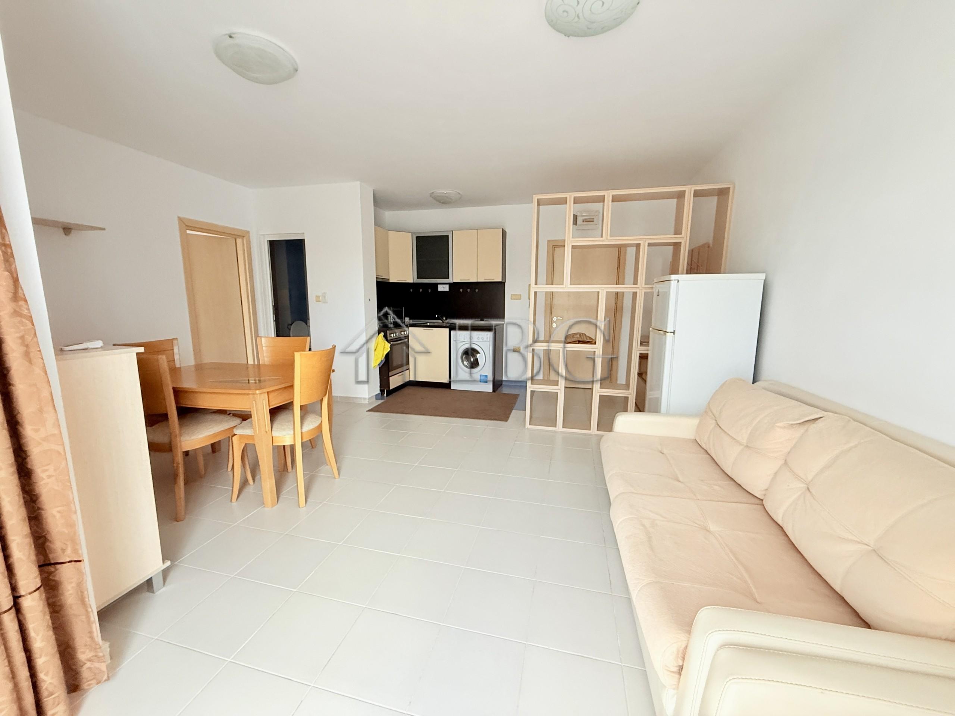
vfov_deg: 85.7
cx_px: 478
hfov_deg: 102.1
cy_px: 358
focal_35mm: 14
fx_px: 386
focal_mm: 2.22
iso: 320
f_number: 2.2
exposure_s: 1/91
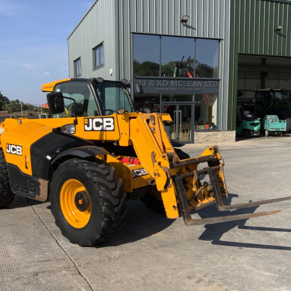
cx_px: 127
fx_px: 333
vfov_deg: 47.2
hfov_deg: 47.1
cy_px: 149
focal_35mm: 35
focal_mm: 3
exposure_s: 1/1786
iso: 16
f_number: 1.8
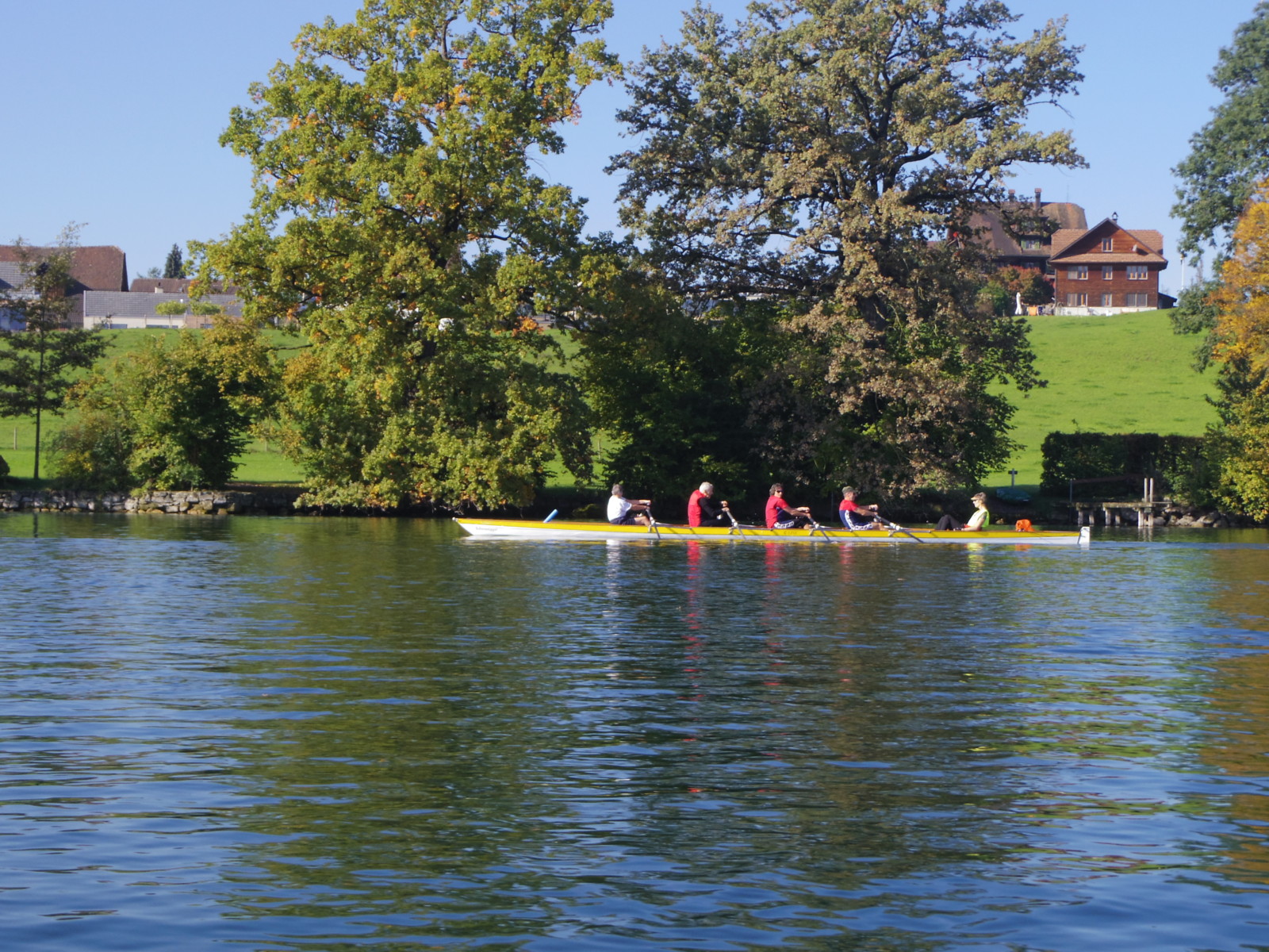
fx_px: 2713
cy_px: 476
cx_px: 634
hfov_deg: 26.3
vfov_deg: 19.9
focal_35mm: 74
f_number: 4.5
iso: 125
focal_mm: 13.3
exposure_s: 1/500
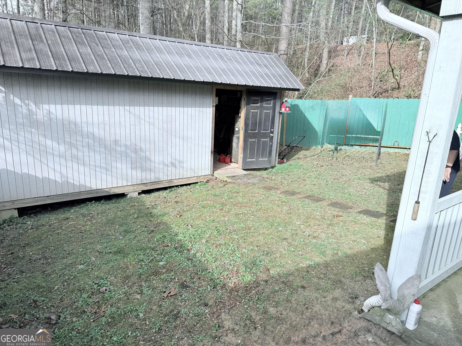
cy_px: 173
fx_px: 320
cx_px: 231
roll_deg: -3.3
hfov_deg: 71.6
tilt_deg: -12.9
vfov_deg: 56.8
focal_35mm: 24
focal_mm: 6.76
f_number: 1.78
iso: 80
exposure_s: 1/2053
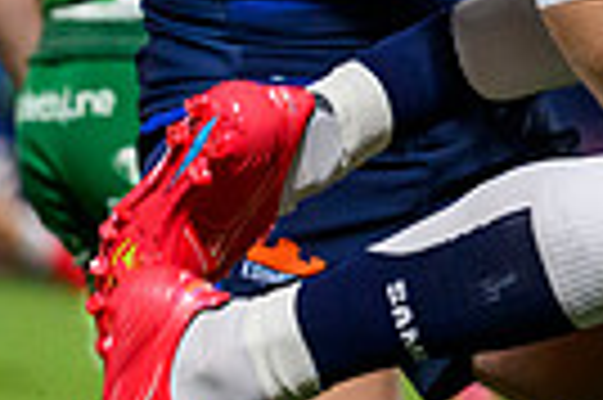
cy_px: -528
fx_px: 14187
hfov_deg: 2.4
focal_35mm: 848
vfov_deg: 1.6
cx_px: 988
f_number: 3.5
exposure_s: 1/1000
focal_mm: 165
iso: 5000
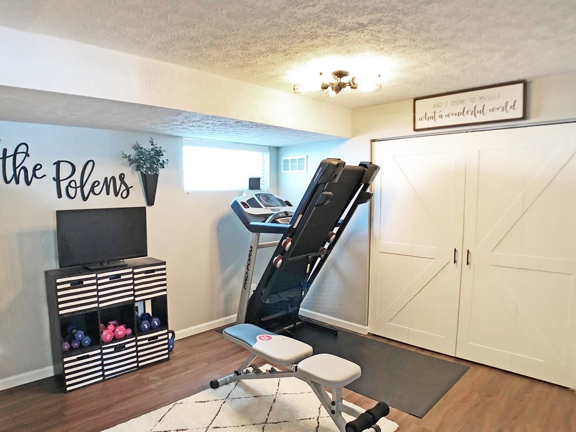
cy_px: 235
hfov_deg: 56.7
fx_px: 532
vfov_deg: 44.1
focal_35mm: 32
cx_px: 258
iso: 64
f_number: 1.8
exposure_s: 1/15
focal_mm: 4
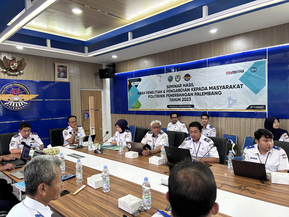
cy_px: 108
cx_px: 144
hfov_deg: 67.3
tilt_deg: -2.2
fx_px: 217
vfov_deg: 53.1
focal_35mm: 26
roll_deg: +2.1
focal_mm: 5.7
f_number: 1.5
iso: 250
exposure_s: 1/50
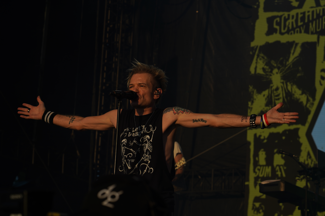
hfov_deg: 19.5
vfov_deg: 13.0
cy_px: 108
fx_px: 948
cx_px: 162
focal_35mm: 105
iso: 100
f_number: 8
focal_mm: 105
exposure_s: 1/500
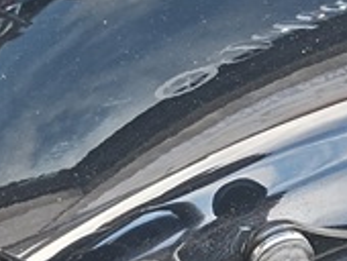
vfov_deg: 10.9
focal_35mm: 135
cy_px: 259
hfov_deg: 14.6
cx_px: 204
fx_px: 1355
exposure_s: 1/126
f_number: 1.8
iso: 50
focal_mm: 5.54
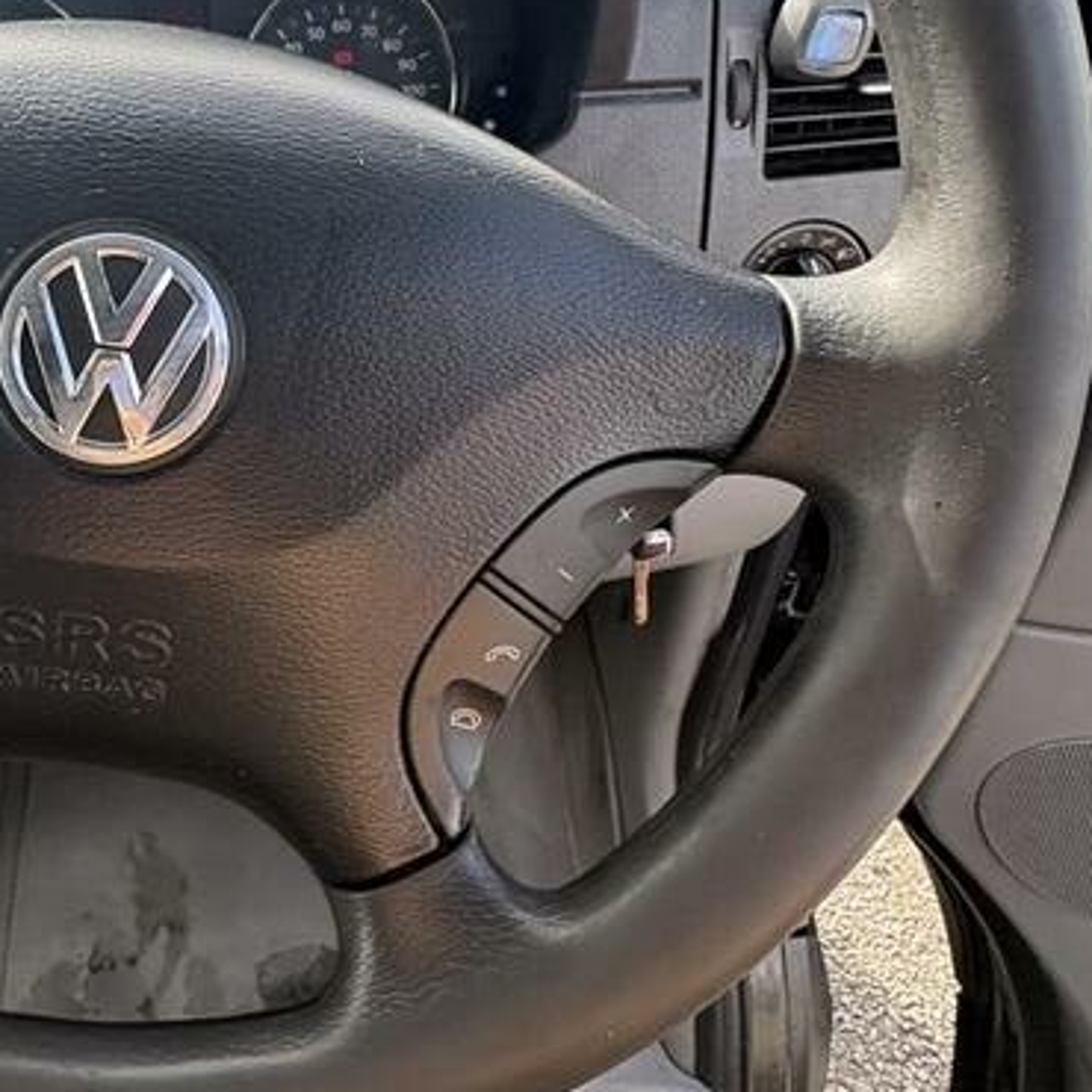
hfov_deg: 51.0
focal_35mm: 30
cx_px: 230
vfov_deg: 53.4
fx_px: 1071
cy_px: 407
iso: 64
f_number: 2.2
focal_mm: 2.22
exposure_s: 1/141
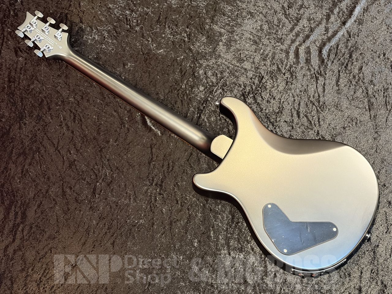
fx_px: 589
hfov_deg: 36.8
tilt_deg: -67.4
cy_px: 147
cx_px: 196
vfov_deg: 28.0
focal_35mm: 52
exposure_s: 1/40
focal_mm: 5.96
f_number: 1.6
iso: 250
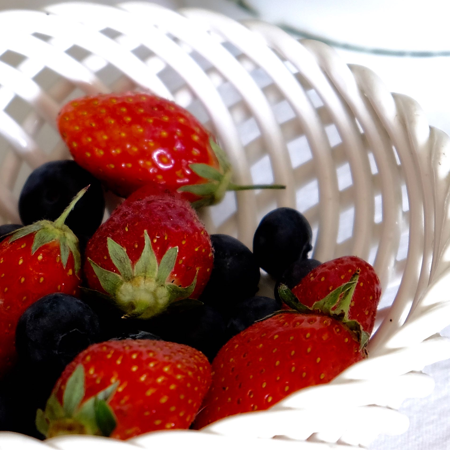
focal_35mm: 222
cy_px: 140
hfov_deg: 7.9
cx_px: 253
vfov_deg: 7.9
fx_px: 3265
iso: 640
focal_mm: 55
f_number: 4
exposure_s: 1/60
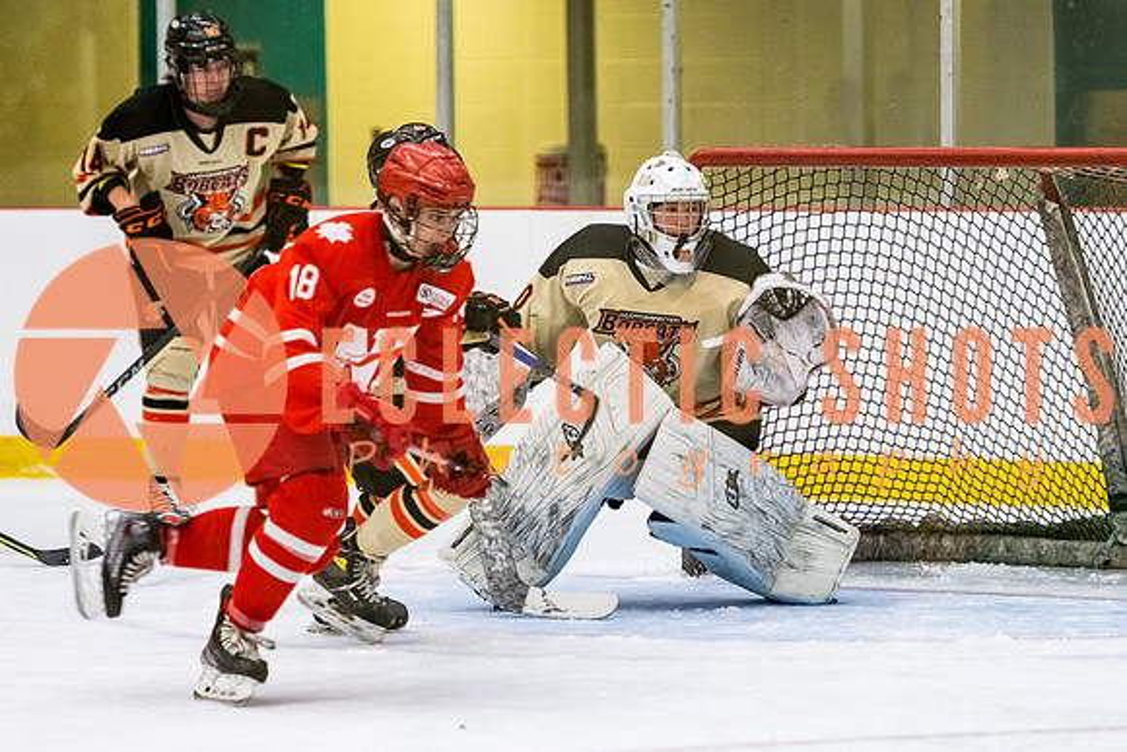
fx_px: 7335
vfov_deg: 5.9
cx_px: 742
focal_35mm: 234
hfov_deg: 8.8
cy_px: 460
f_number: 3.2
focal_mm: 150
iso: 3200
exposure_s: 1/640
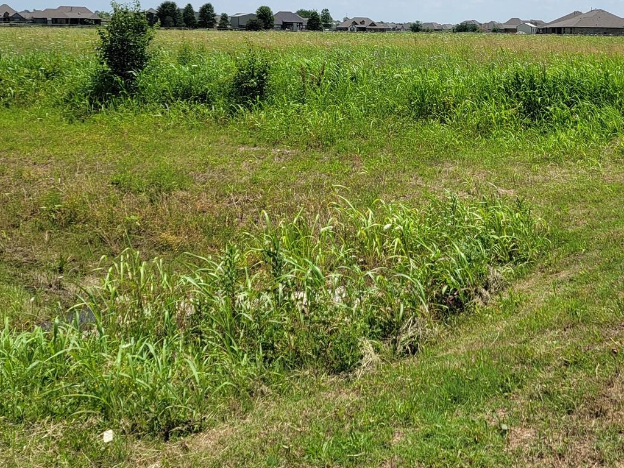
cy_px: 71
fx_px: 811
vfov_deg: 31.1
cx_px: 447
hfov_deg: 41.2
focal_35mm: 45
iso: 16
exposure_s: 1/1681
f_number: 1.8
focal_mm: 6.7
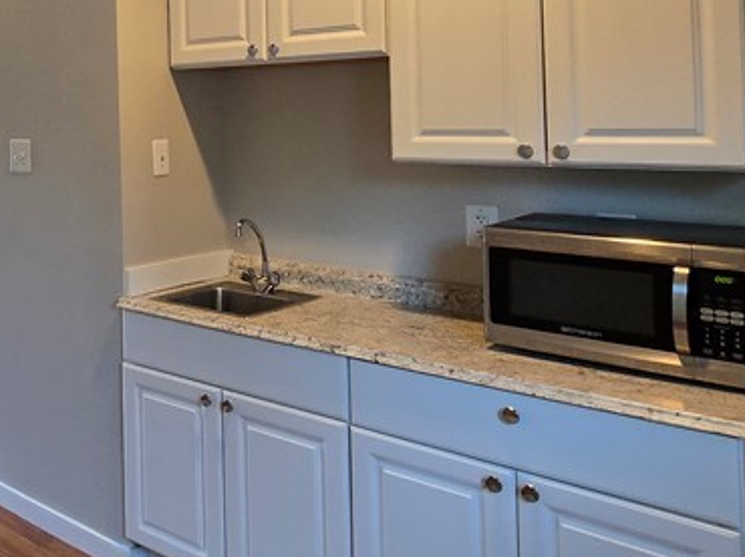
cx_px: -36
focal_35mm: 36
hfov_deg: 42.6
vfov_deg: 38.2
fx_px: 774
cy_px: 113
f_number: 2.2
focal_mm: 2.2
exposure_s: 1/60
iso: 250
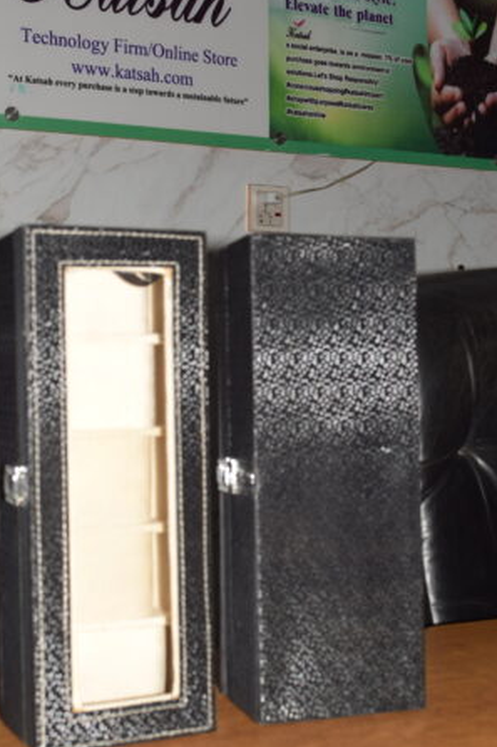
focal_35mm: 57
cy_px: 381
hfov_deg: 23.8
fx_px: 1176
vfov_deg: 35.2
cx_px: 208
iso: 100
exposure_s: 1/60
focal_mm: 25
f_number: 8
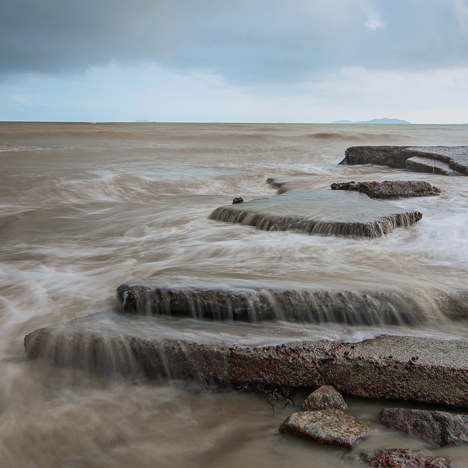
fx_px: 597
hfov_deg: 42.6
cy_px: 230
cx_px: 287
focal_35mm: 39
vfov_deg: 42.8
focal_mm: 20
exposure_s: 1
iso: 100
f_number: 8
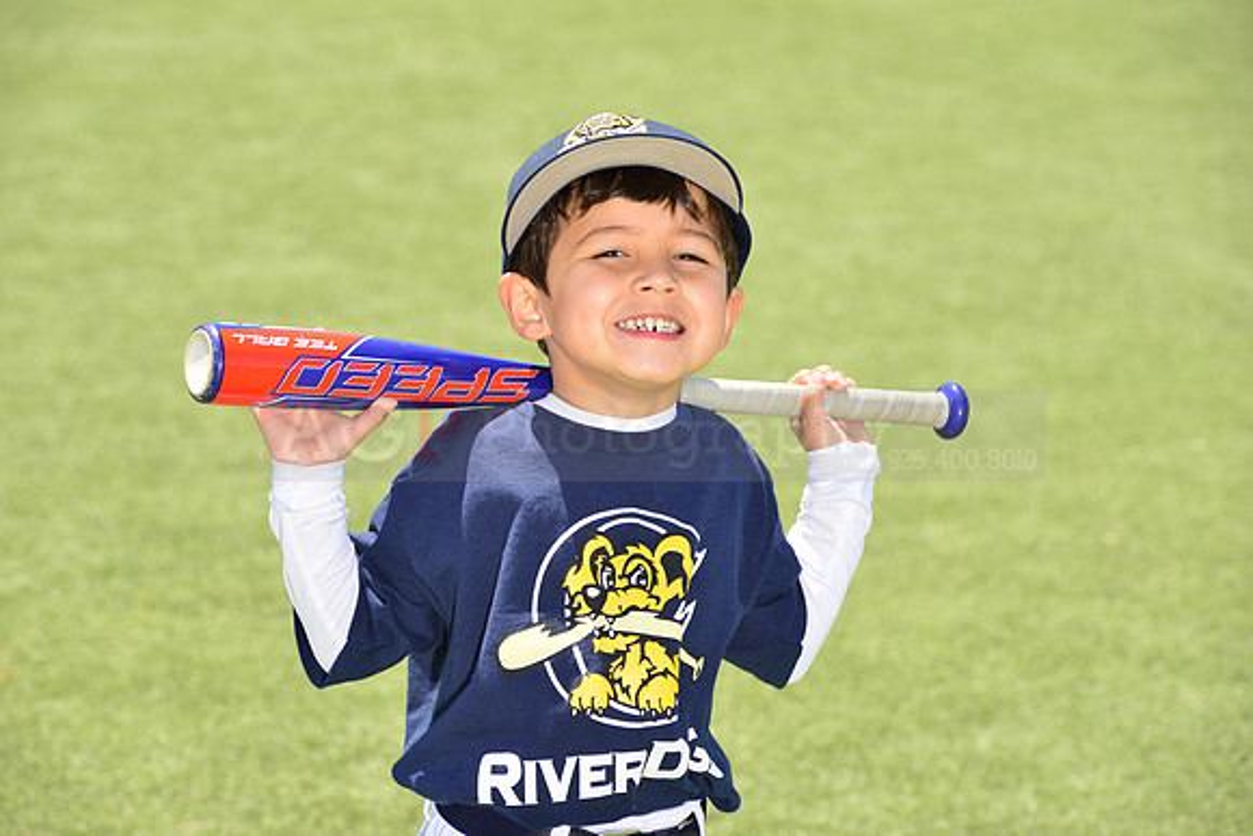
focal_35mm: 160
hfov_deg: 12.8
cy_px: 418
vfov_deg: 8.6
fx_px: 5570
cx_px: 626
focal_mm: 160
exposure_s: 1/250
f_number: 11
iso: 250
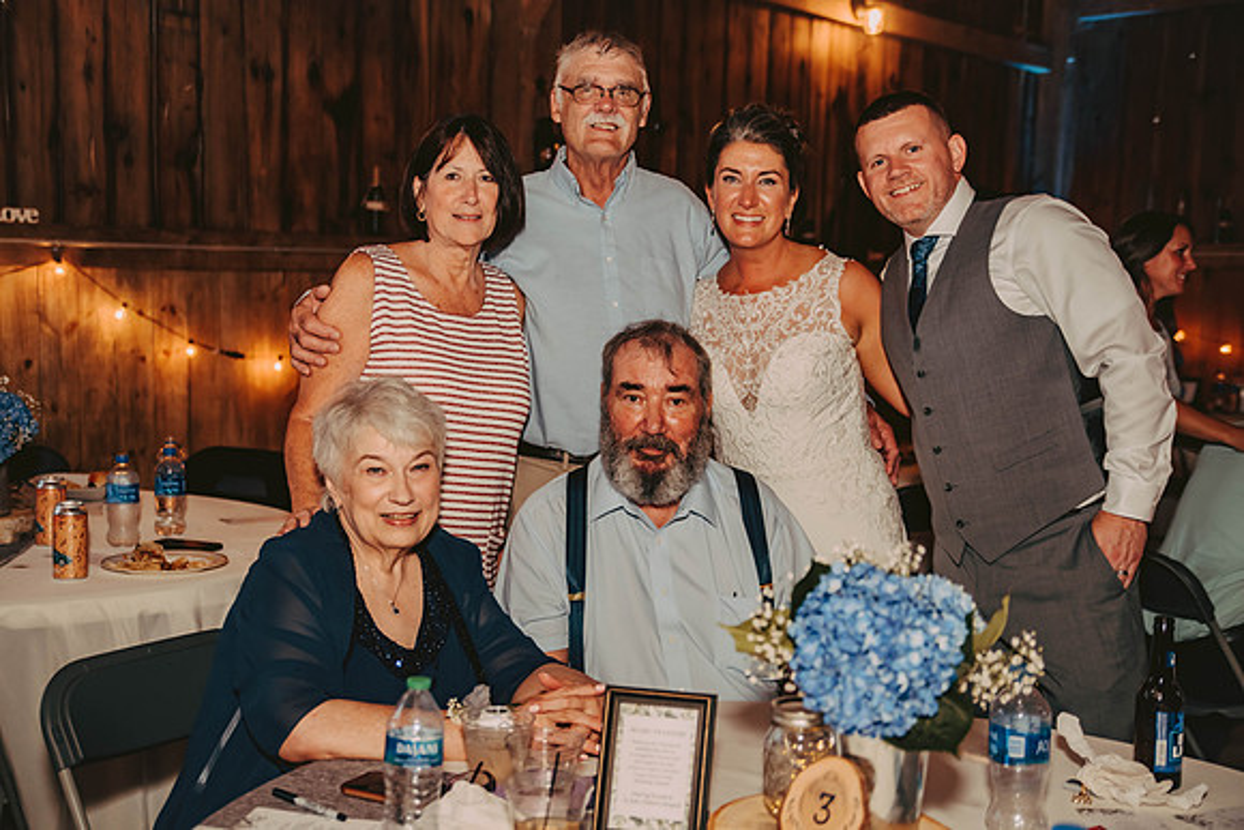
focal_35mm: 45
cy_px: 415
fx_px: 1555
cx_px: 622
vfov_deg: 29.9
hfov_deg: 43.6
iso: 800
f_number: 2.8
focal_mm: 45
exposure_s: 1/200
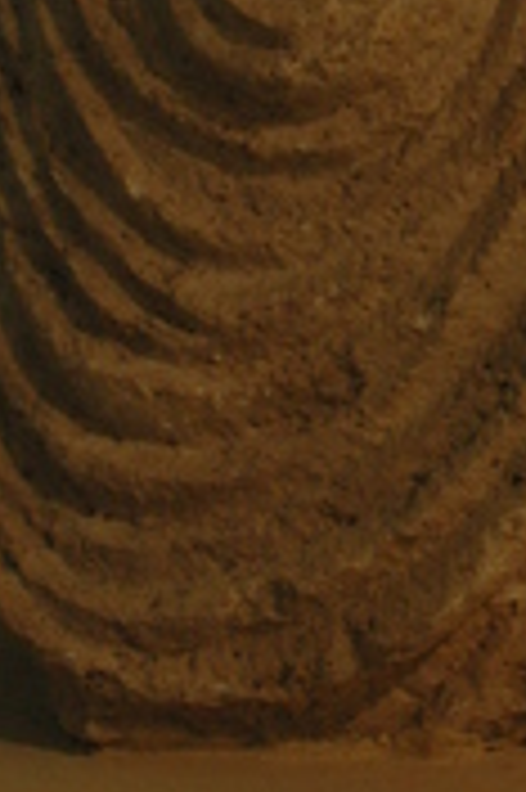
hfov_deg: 9.0
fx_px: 3335
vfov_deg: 13.1
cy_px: -200
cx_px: 409
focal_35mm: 152
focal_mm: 27
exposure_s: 1/20
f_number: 4
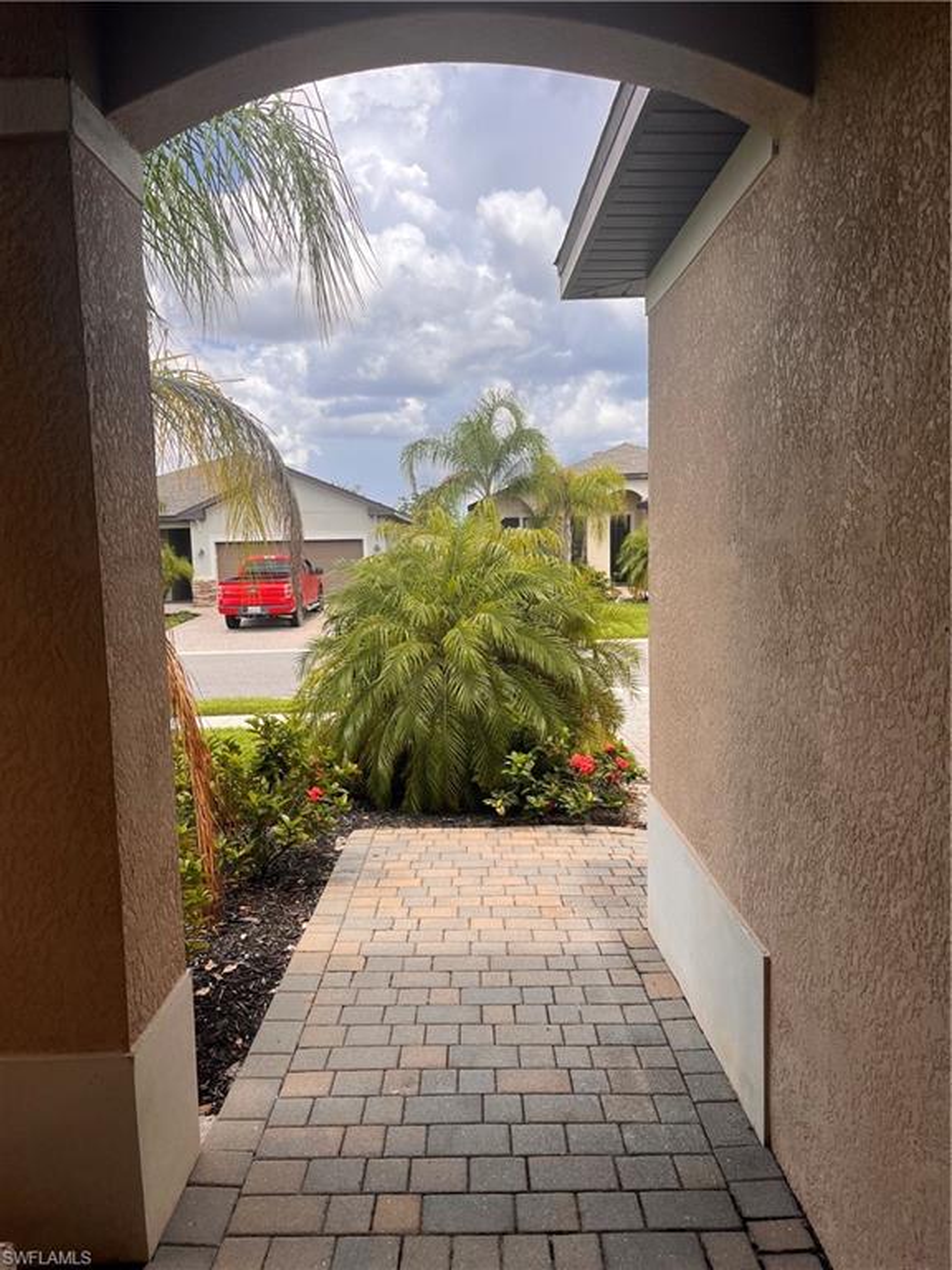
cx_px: 476
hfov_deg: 53.1
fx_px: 953
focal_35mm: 26
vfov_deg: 67.3
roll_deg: +2.6
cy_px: 635
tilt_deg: -6.7
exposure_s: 1/2571
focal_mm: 5.1
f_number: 1.6
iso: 50
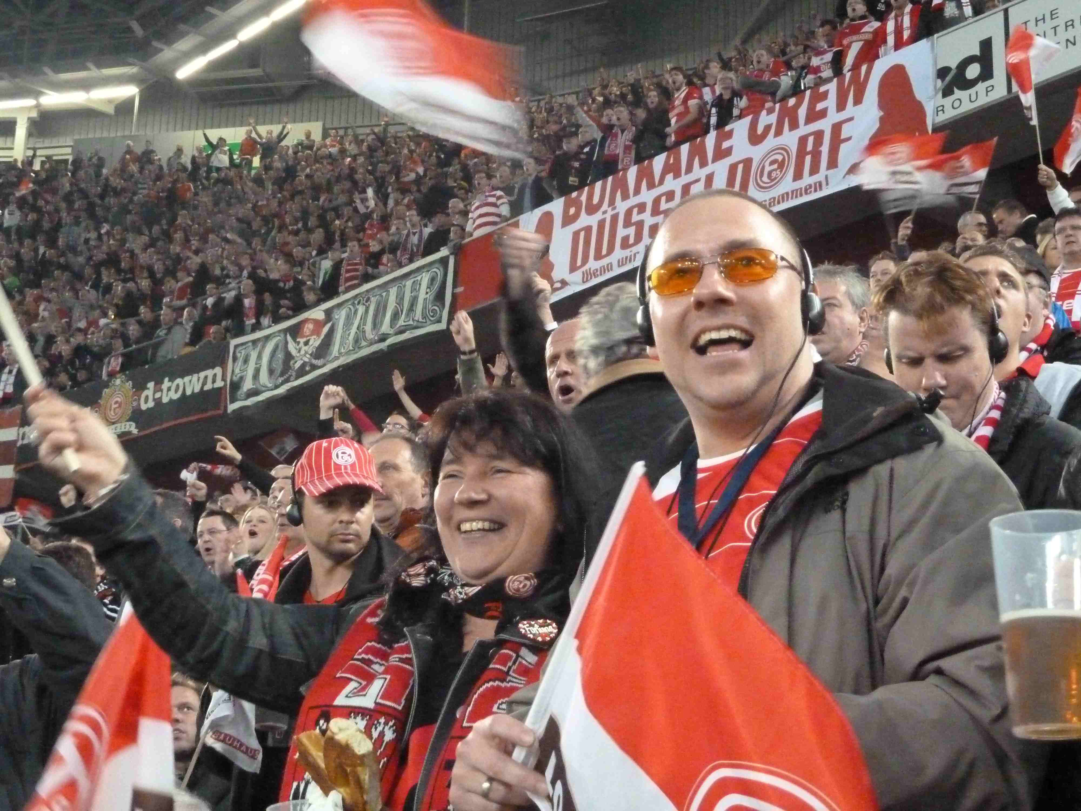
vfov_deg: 21.9
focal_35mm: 67
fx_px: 2092
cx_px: 540
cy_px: 406
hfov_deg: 29.0
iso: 1600
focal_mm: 11
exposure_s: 1/50
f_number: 4.1
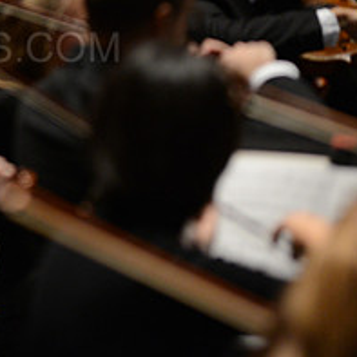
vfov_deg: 3.5
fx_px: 5846
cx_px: -121
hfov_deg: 3.5
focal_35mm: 501
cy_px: 15
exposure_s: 1/250
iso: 3200
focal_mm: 200
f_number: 2.8
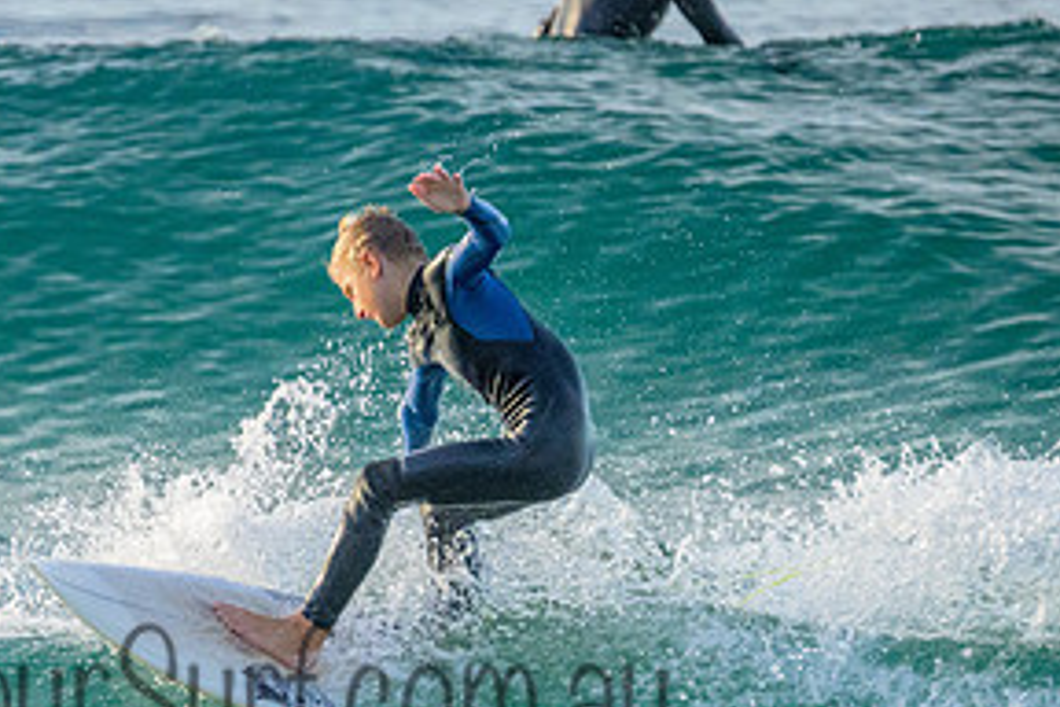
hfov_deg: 1.7
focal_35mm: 1209
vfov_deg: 1.1
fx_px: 35596
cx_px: 280
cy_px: 650
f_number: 11
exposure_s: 1/2000
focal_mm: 600
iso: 5000
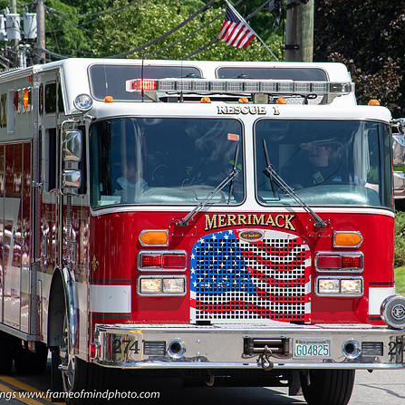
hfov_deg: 8.1
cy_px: 192
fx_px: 2859
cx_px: 227
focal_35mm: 216
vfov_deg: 8.1
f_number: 9
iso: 400
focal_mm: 120
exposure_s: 1/800
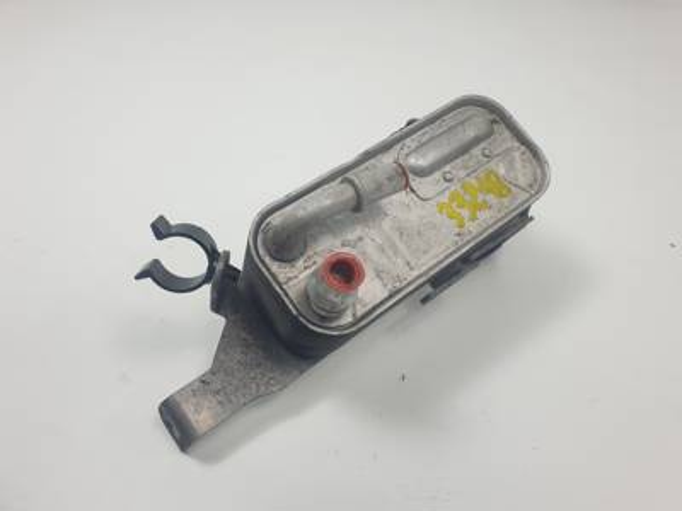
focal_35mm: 26
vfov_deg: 53.1
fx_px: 512
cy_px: 256
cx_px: 341
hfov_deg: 67.3
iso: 50
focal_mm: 4.3
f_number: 2.4
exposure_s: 1/264
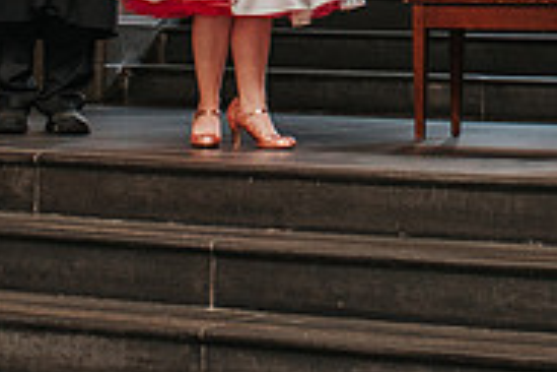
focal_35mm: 146
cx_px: 456
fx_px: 2259
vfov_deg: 9.1
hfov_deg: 14.0
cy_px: -256
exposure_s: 1/200
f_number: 3.2
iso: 1000
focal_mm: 35
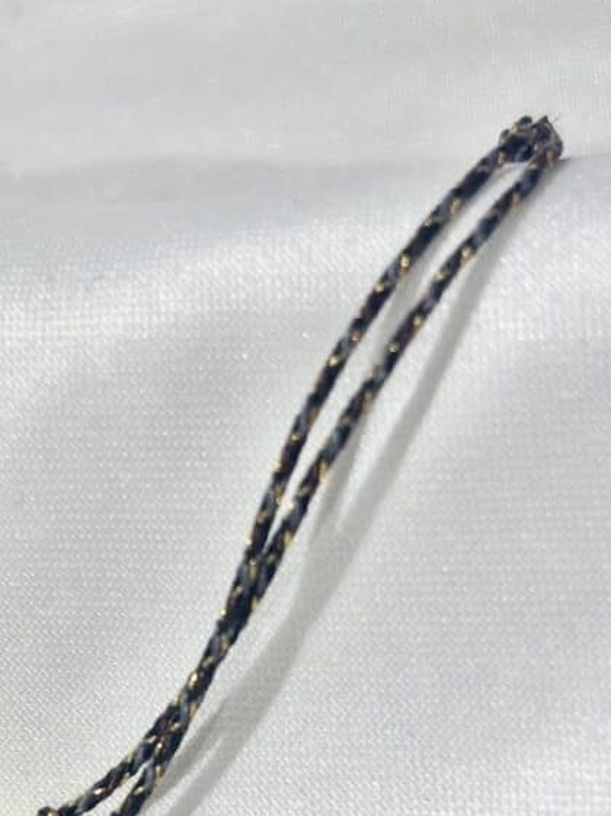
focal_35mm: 95
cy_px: 703
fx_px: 2238
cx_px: 81
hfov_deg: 15.4
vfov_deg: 20.3
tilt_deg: -52.8
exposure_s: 1/361
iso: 32
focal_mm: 5.96
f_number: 1.6
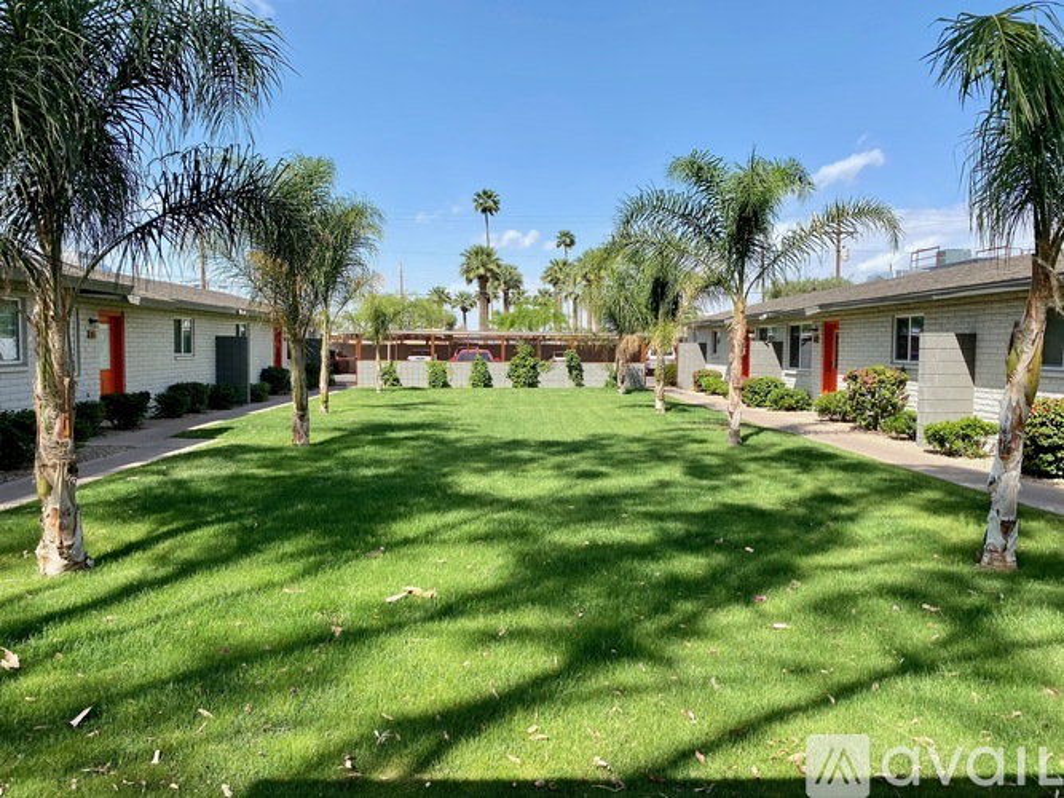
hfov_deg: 67.3
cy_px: 399
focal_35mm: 26
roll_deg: -0.9
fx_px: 799
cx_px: 532
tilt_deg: -4.7
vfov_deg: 53.0
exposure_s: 1/2571
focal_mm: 4.25
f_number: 1.8
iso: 32
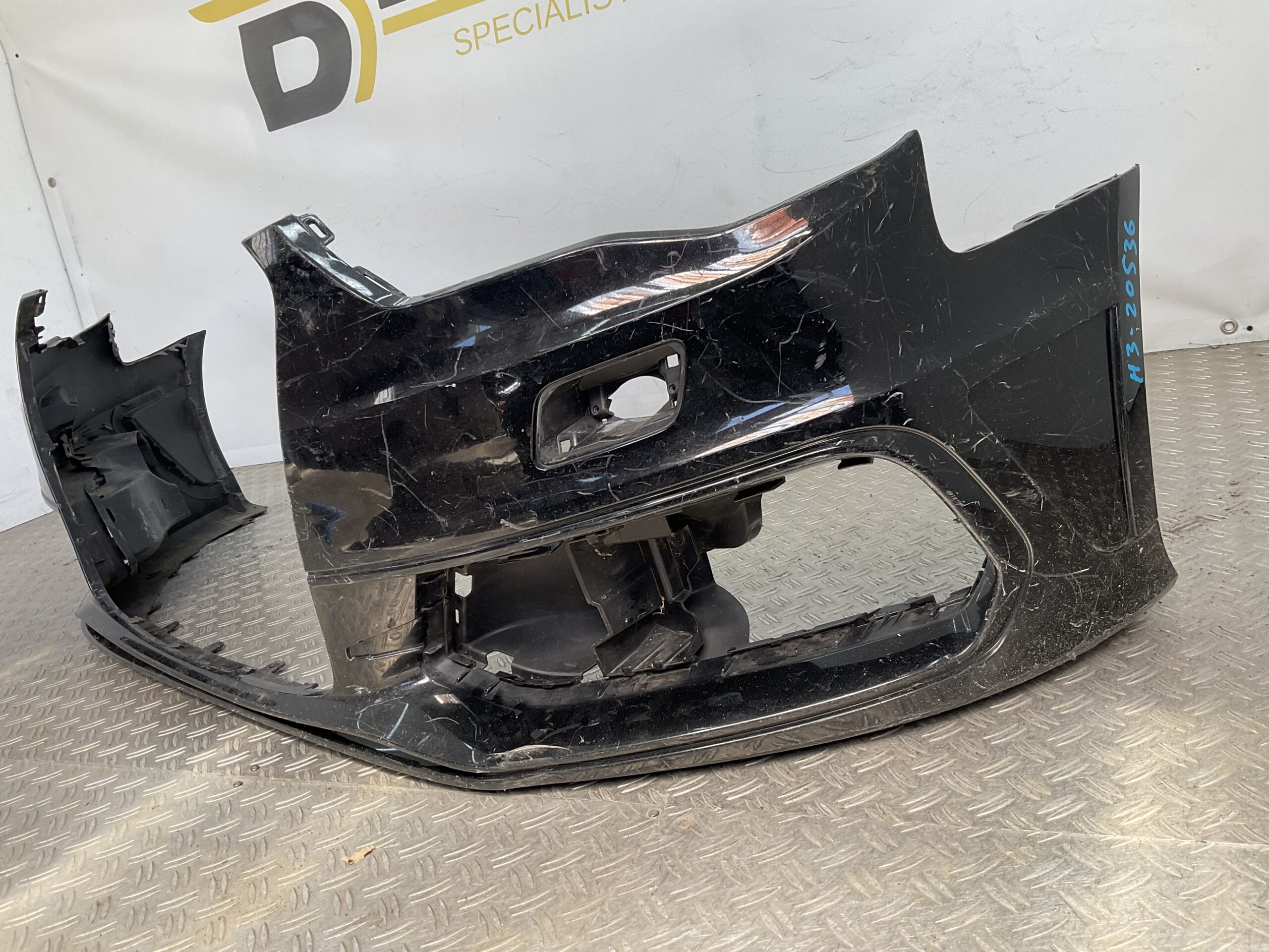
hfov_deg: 61.7
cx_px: 634
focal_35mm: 29
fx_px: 1063
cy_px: 476
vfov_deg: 48.2
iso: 16
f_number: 1.8
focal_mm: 3
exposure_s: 1/137
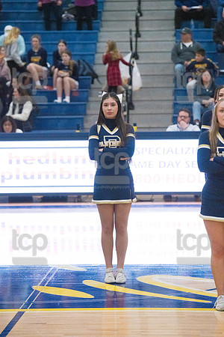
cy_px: 168
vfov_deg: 12.1
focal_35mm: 170
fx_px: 1587
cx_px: 112
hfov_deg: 8.1
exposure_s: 1/1000
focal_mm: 170
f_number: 5
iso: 8000
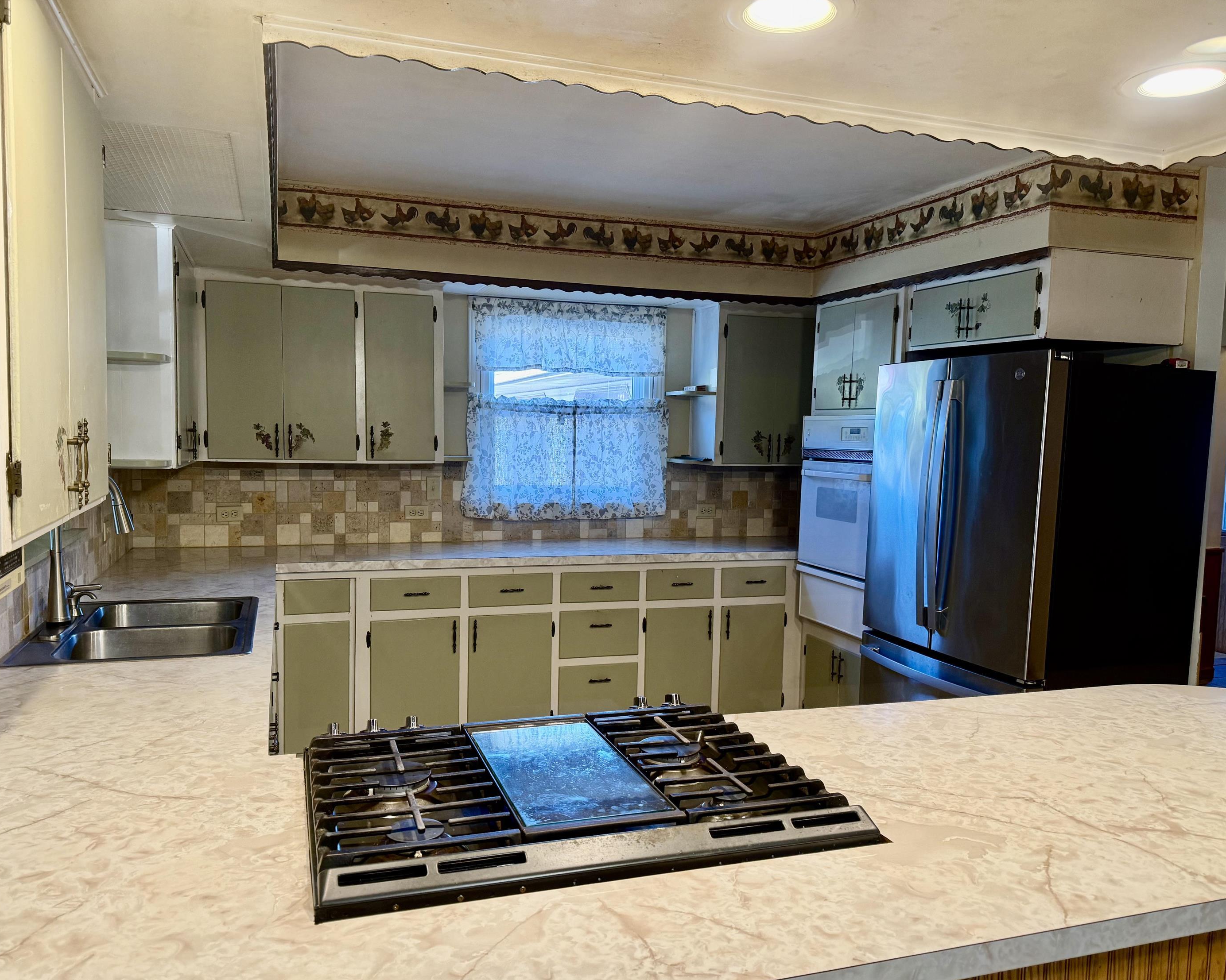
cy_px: 507
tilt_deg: -4.3
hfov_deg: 66.0
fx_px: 943
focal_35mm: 26
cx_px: 590
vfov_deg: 54.9
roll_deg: -1.8
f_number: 1.78
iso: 160
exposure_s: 1/60
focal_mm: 6.76
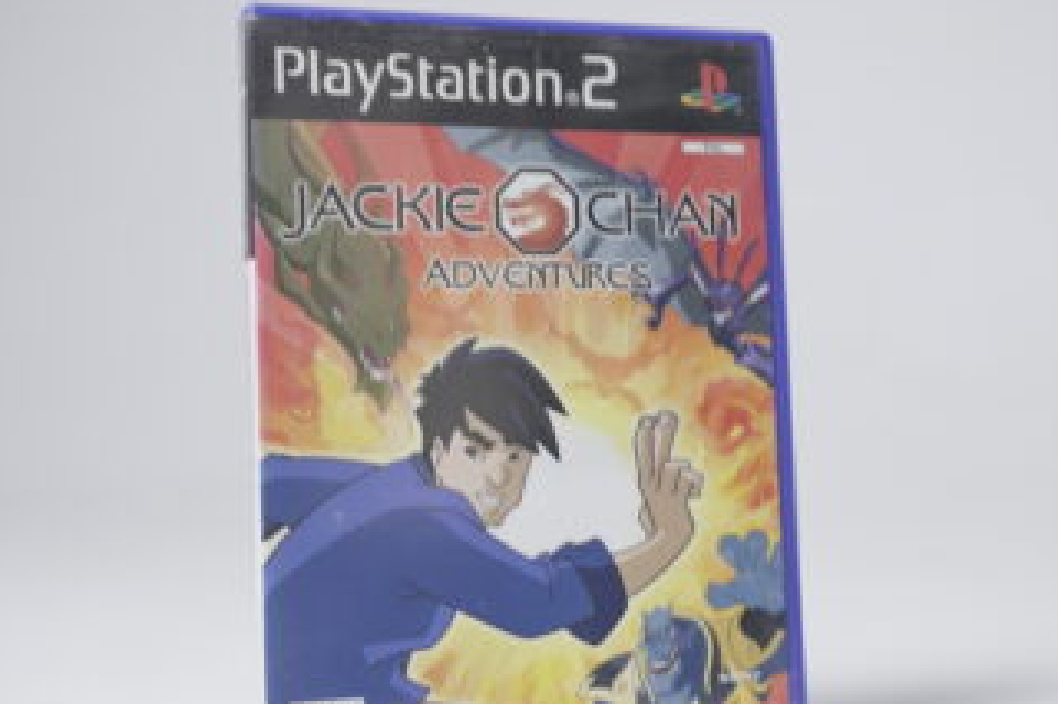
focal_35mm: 51
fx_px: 1498
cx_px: 519
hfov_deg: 38.9
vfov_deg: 26.4
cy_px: 390
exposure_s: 1/5
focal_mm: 32
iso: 100
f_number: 5
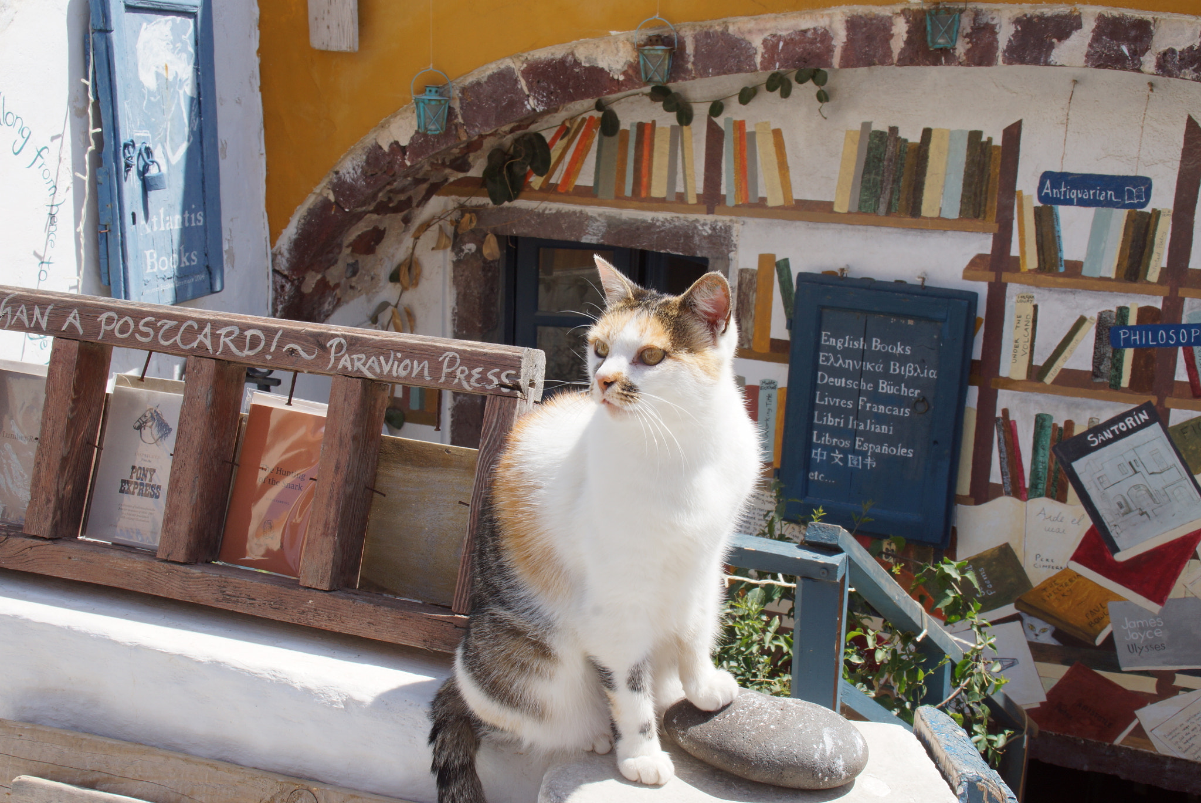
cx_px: 600
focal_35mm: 45
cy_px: 402
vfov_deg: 29.9
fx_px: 1502
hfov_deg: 43.6
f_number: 16
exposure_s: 1/80
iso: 100
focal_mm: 30
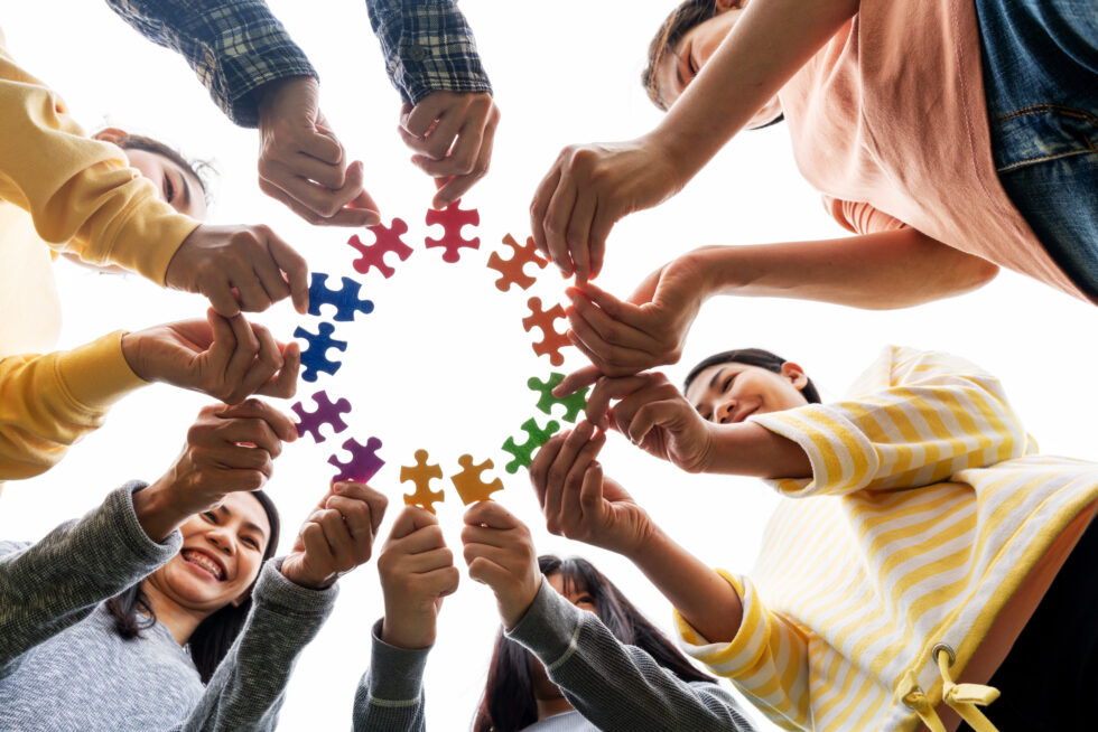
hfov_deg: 65.5
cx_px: 549
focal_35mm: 28
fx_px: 854
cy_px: 366
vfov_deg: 46.4
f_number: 7.1
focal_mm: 28
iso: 160
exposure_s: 1/200
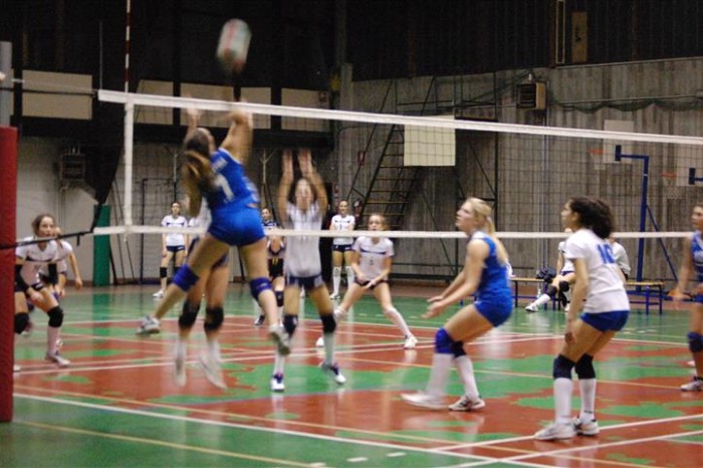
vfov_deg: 16.5
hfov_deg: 24.6
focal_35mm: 82
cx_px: 352
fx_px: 1610
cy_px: 234
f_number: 4
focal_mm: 55
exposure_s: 1/30
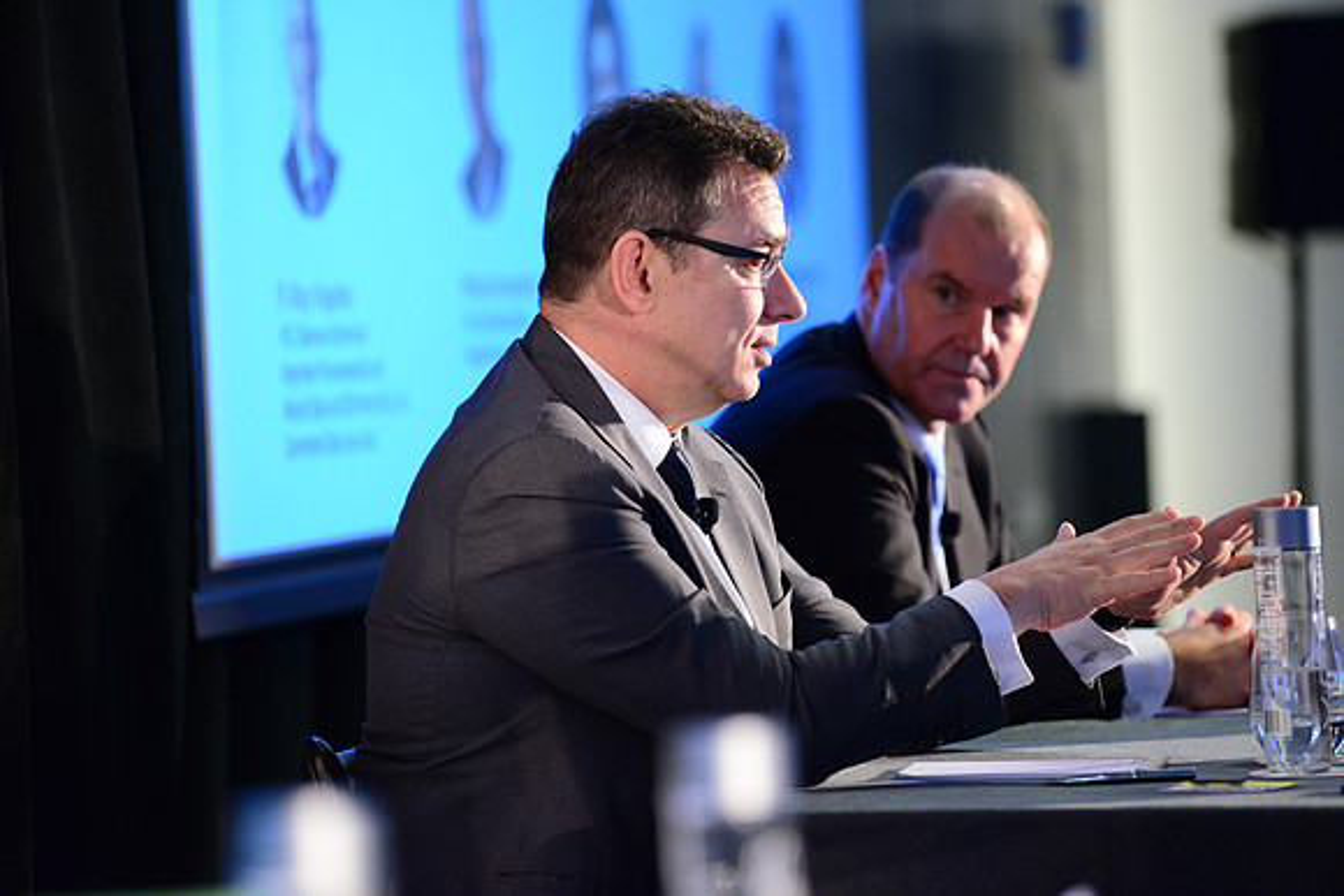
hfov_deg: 12.1
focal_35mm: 170
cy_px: 448
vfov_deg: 8.1
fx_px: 6348
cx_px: 672
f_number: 2.8
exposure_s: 1/125
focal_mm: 170
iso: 4000
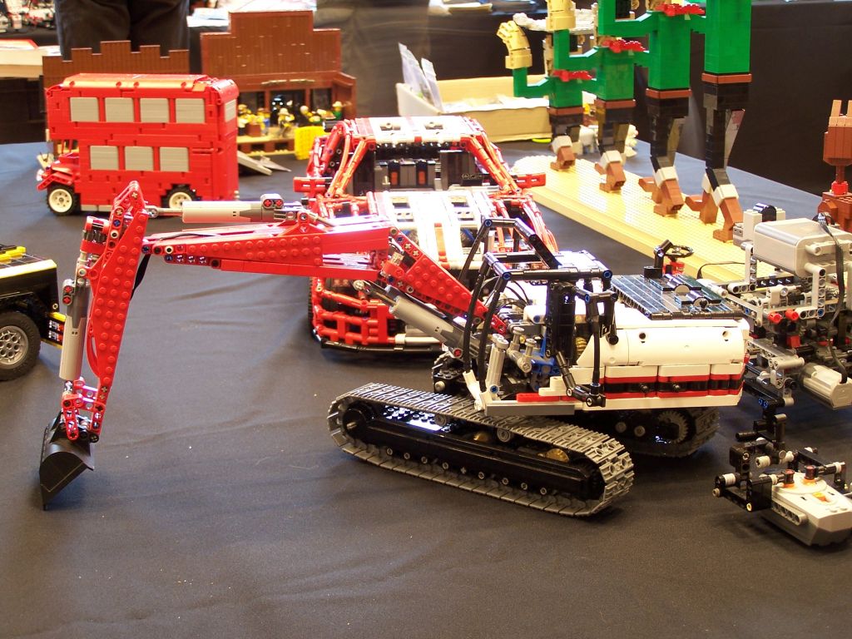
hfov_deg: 30.3
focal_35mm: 64
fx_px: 1575
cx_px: 426
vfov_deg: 22.9
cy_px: 320
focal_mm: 10.7
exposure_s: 1/3
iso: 80
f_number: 3.2
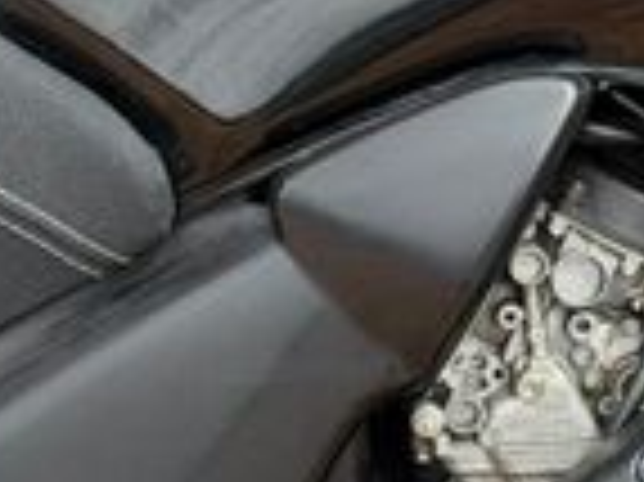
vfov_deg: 6.8
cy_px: 640
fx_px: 3997
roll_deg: -0.7
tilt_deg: -31.5
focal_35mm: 215
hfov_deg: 9.2
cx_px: 365
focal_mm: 6.76
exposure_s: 1/1678
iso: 100
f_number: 1.78
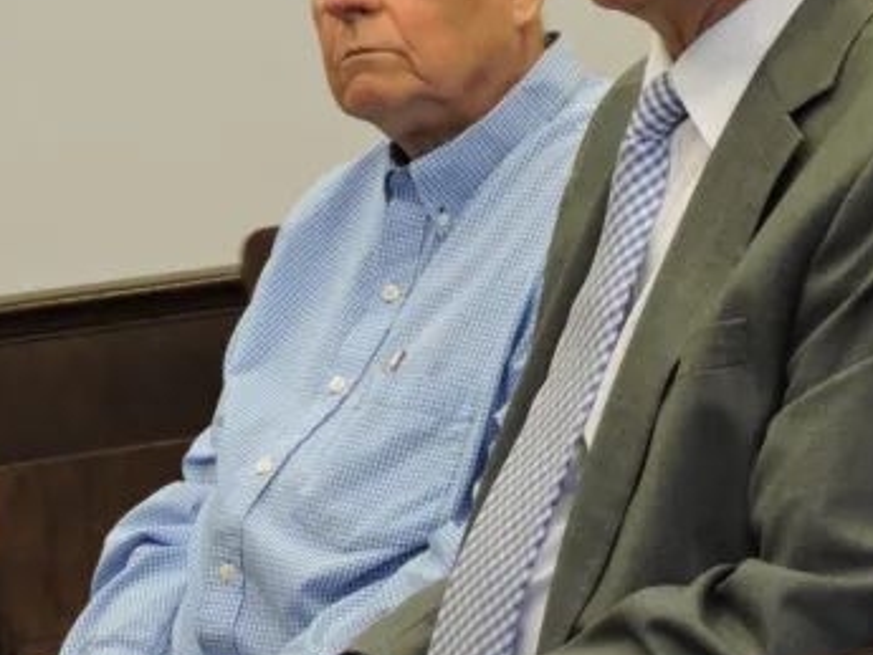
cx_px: 538
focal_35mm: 174
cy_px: 147
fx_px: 4390
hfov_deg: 11.4
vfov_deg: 8.5
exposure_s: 1/50
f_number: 4.1
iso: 400
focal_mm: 16.1
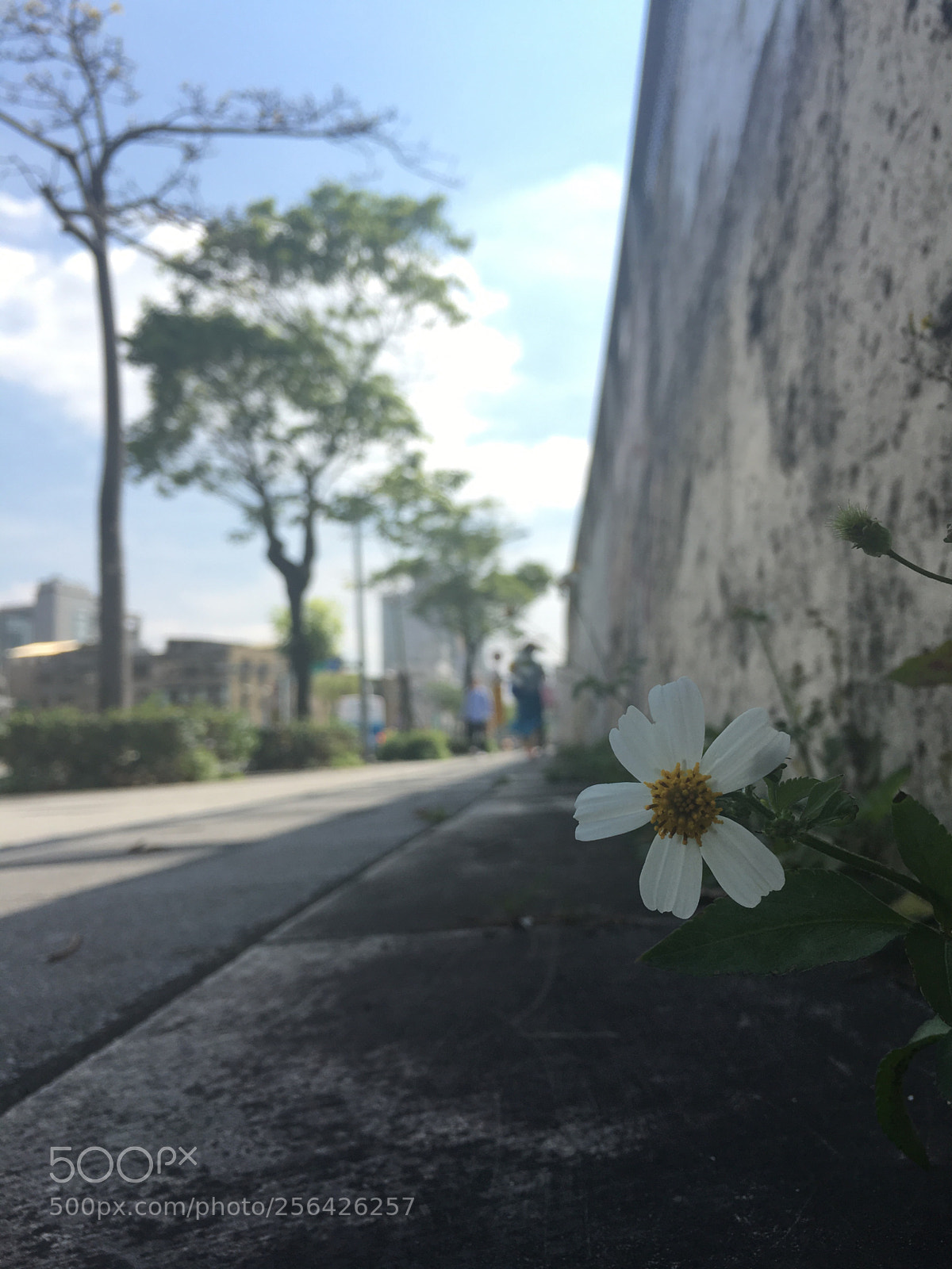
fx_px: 1063
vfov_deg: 61.7
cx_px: 476
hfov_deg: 48.2
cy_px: 634
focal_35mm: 29
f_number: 2.2
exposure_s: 1/1068
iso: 25
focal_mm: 4.15
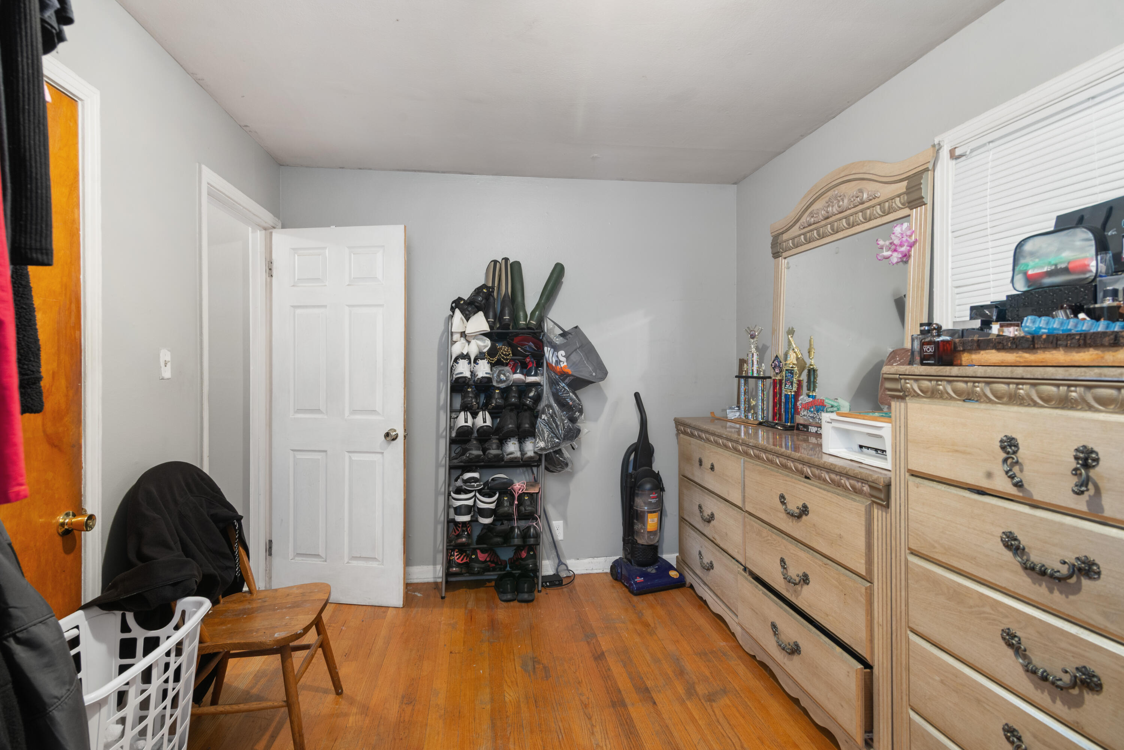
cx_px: 562
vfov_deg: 70.5
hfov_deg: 93.3
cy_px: 375
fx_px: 531
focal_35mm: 17
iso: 320
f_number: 9
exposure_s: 2.5
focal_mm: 17
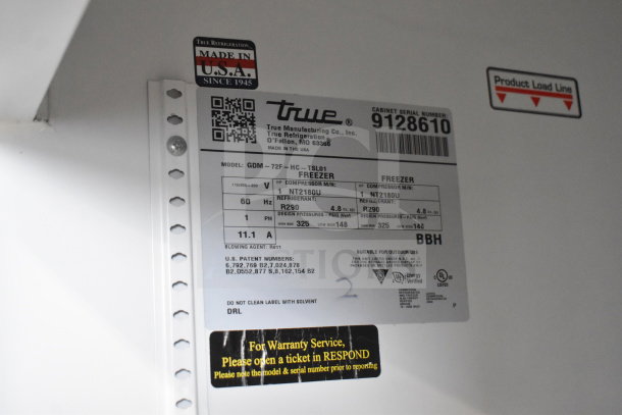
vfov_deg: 28.1
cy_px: 208
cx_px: 311
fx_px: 829
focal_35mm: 48
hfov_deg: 41.1
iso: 6400
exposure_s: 1/125
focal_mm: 32
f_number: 5.6
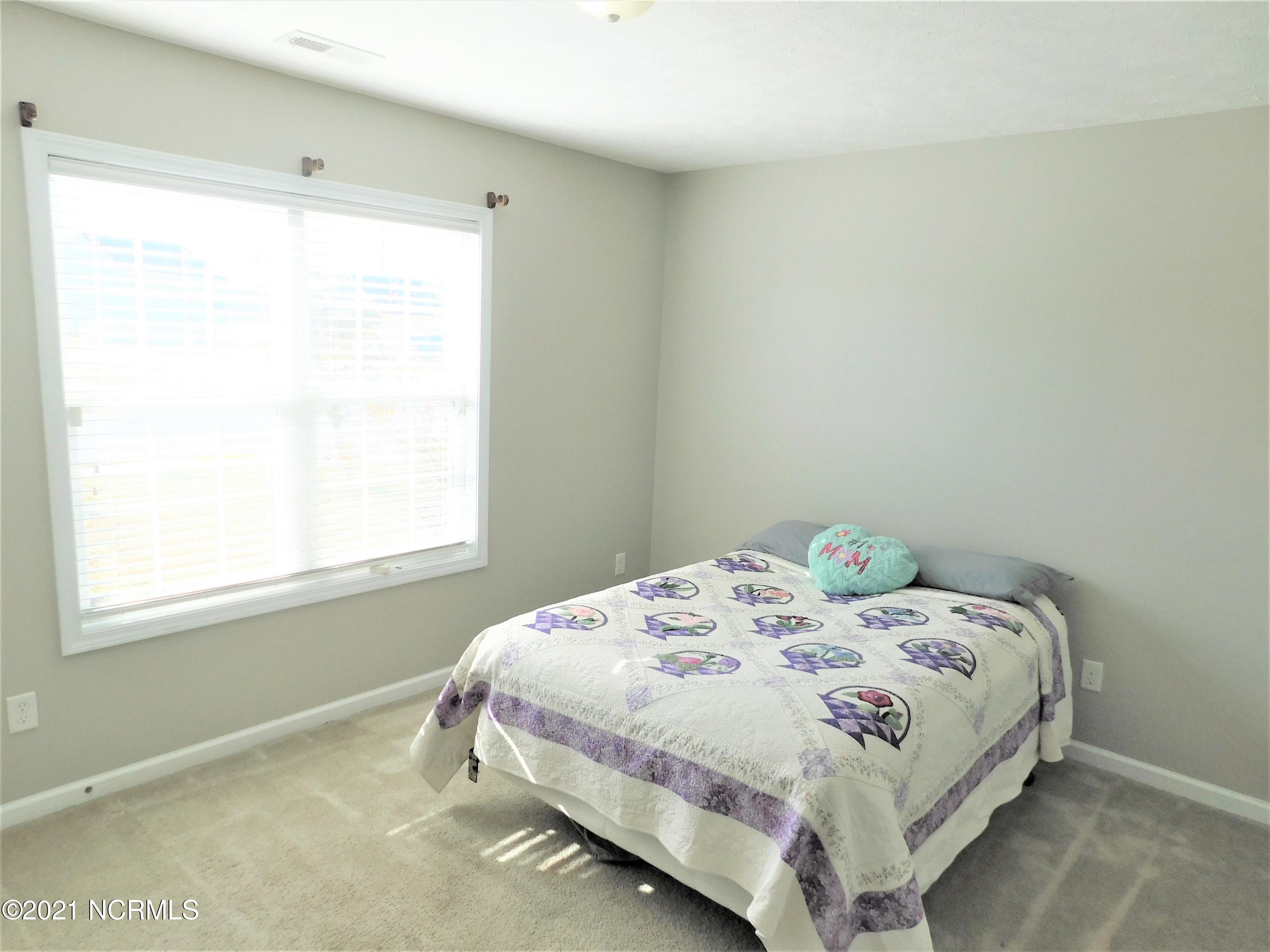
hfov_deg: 73.9
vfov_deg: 58.9
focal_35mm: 23
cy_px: 476
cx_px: 635
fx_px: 844
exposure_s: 1/250
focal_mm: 4
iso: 125
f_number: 3
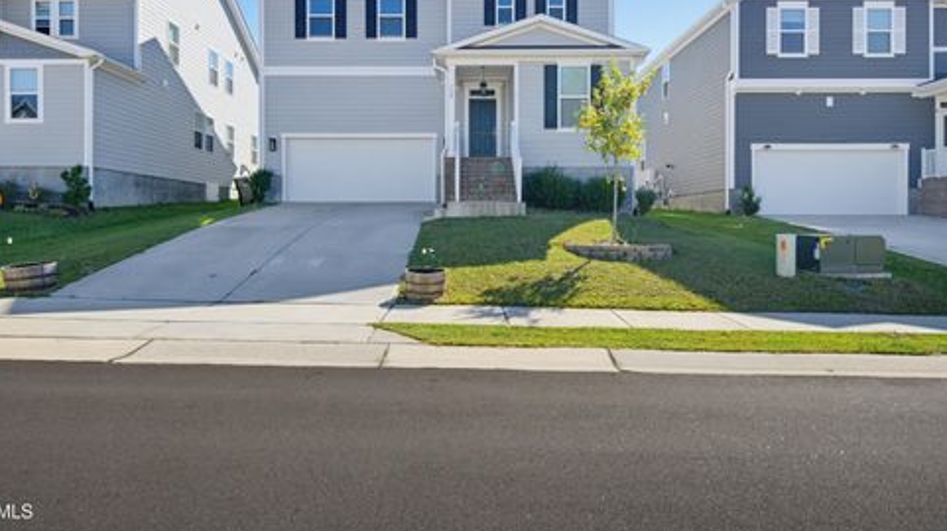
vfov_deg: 47.3
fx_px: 602
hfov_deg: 76.3
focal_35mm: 24
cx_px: 473
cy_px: 211
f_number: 7.1
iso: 80
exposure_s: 1/50
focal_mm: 22
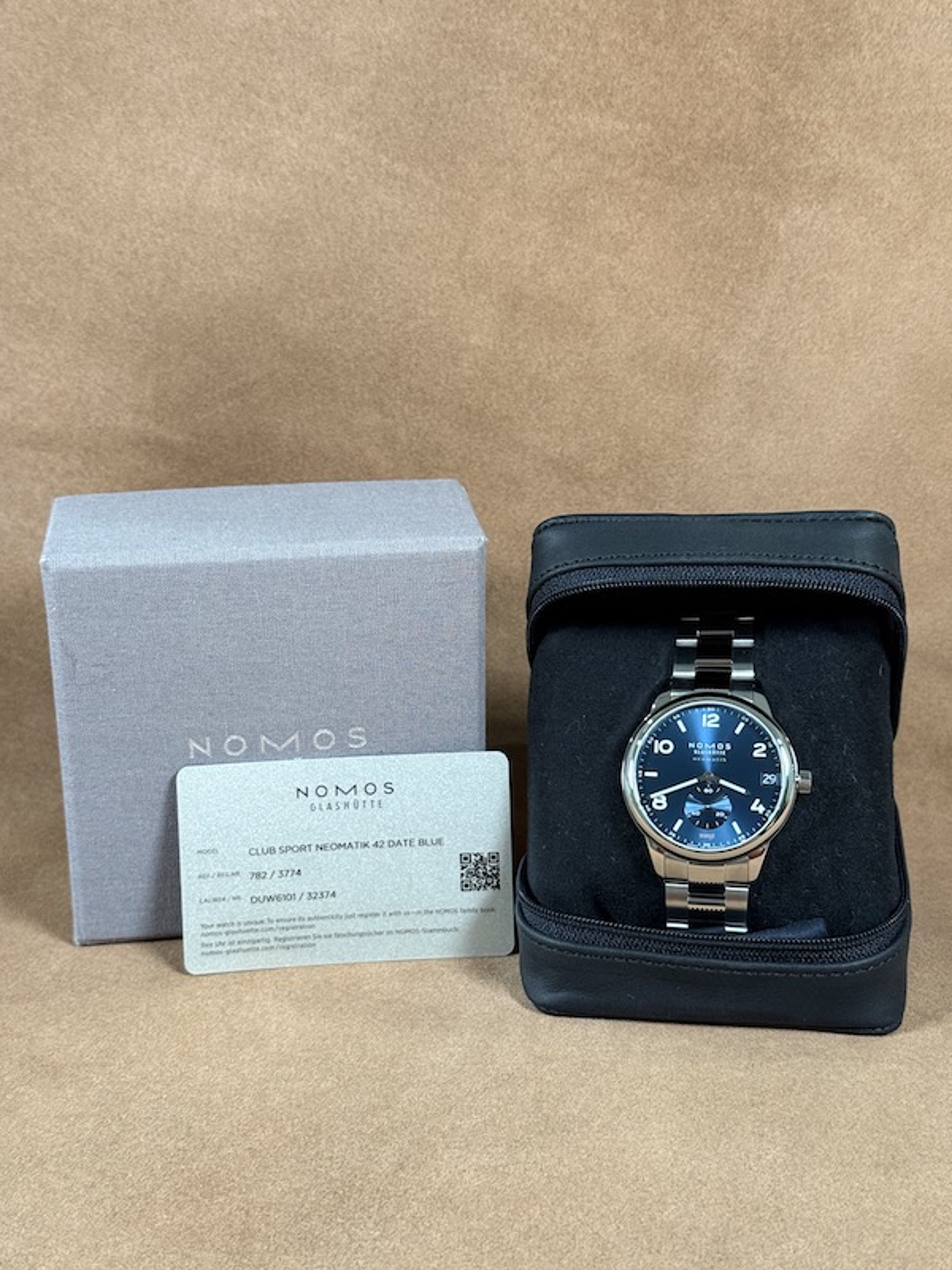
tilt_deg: -19.7
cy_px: 635
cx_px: 476
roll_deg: +0.6
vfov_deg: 39.7
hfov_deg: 30.3
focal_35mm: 48
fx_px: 1760
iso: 320
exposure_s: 1/40
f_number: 1.78
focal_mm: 6.76
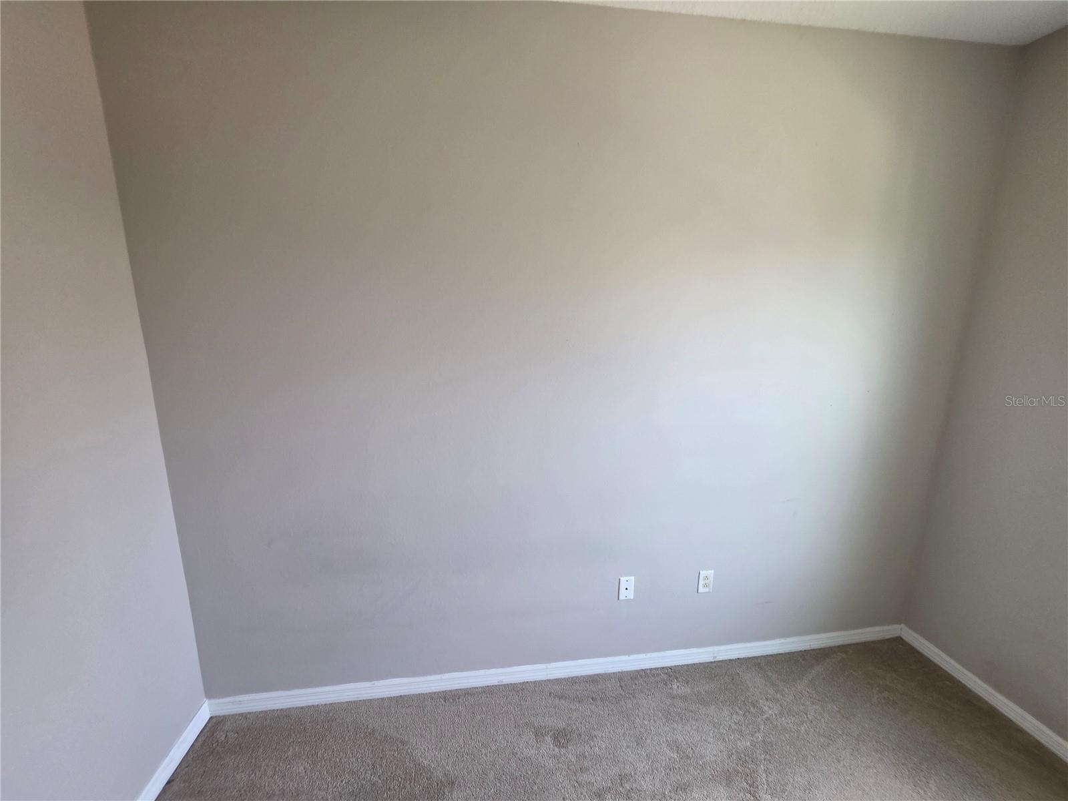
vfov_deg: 89.9
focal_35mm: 13
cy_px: 400
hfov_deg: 106.2
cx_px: 534
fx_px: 401
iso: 200
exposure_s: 1/120
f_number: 1.9
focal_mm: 2.2
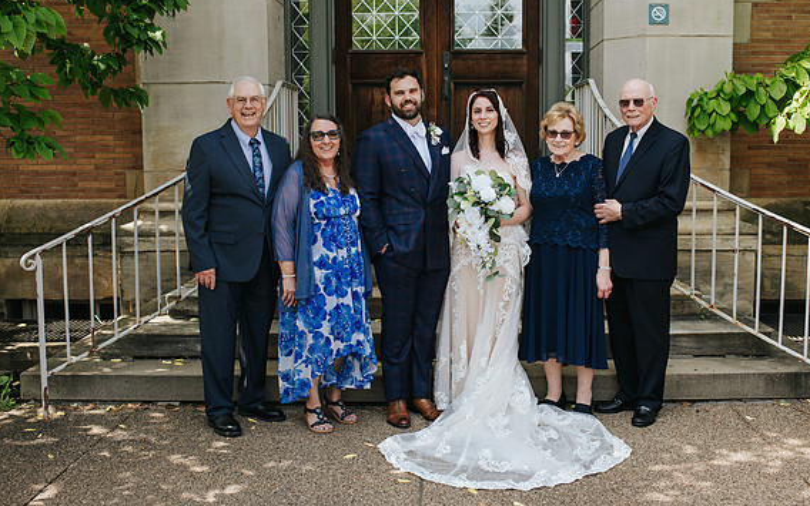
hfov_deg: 49.2
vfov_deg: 32.0
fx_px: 883
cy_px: 252
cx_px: 434
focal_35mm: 40
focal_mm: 35
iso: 160
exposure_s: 1/400
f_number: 3.5
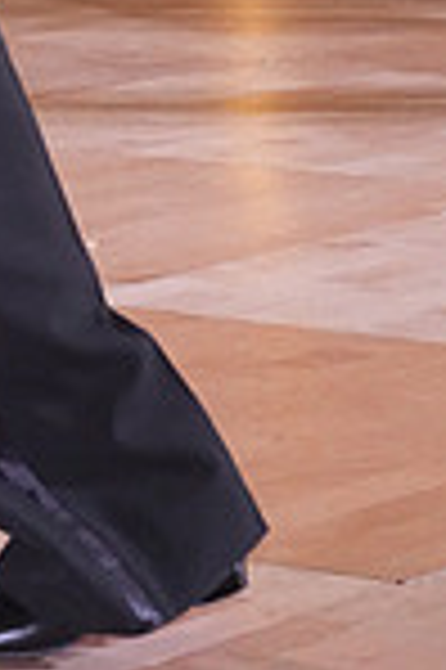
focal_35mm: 285
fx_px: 5308
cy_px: -630
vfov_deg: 7.0
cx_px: -417
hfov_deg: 4.7
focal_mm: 73
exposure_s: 1/250
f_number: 4
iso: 3200
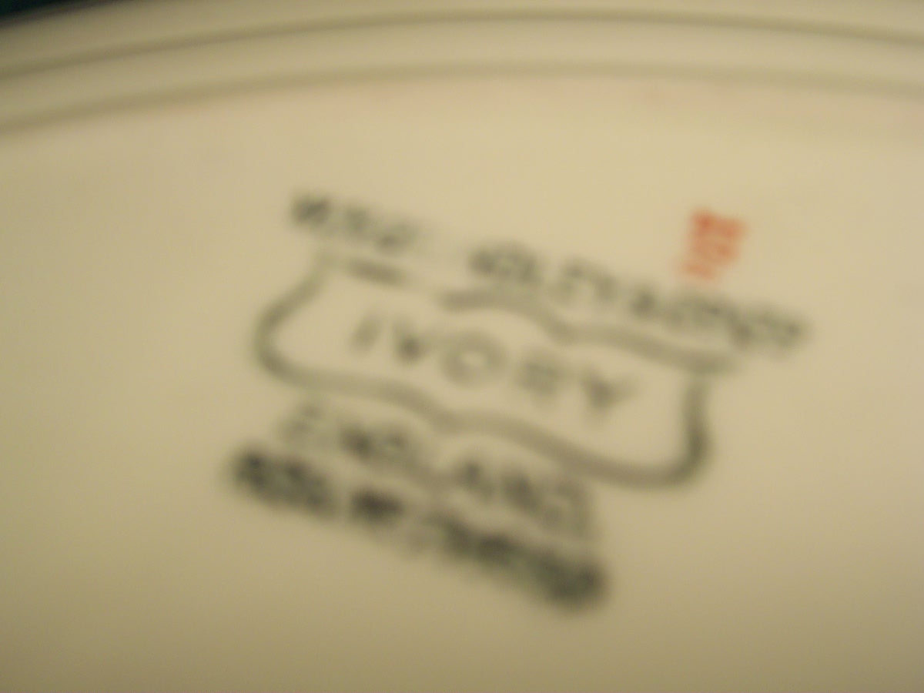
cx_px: 462
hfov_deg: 50.1
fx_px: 988
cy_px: 346
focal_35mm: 37
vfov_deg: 38.7
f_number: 2.8
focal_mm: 5.6
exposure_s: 1/180
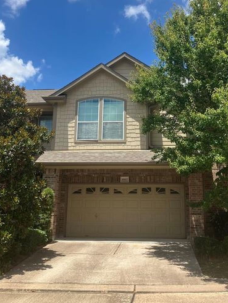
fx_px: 333
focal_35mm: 38
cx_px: 132
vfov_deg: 48.9
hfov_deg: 37.7
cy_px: 137
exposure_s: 1/1675
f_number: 1.8
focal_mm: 3.99
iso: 32
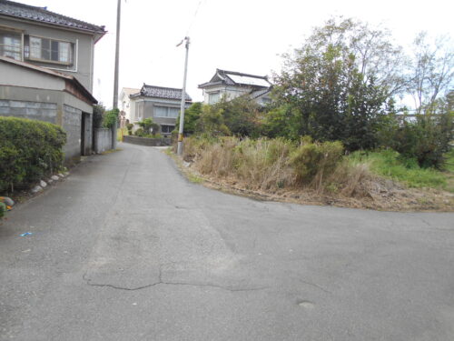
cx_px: 227
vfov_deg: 53.1
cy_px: 170
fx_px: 341
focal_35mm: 26
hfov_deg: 67.3
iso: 80
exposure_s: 1/250
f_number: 3.2
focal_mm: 4.6
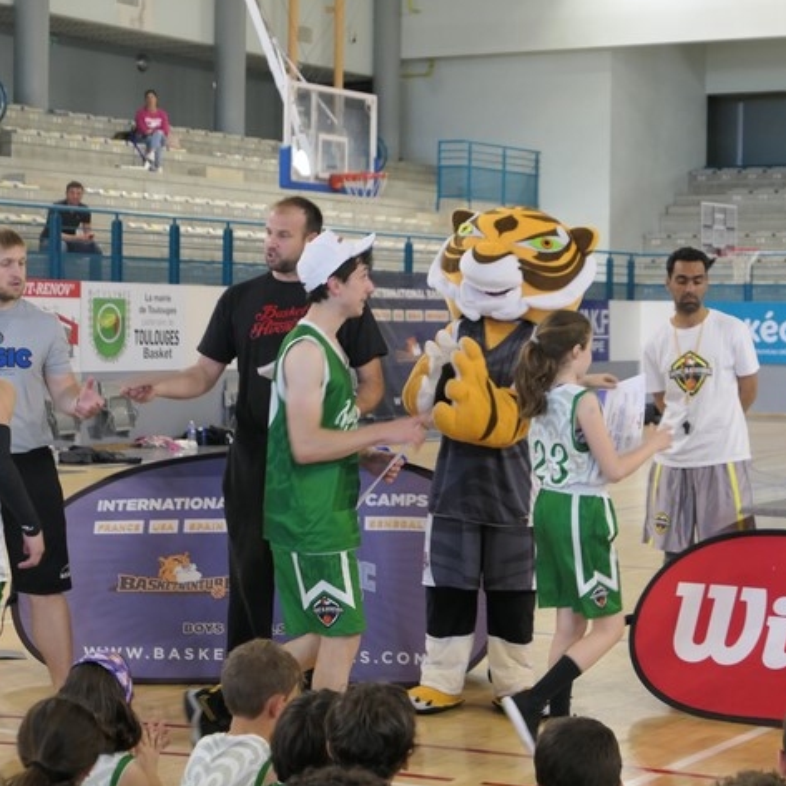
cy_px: 391
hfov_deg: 18.9
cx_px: 306
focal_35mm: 92
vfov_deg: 18.9
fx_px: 2363
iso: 1000
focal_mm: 25.9
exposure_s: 1/125
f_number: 2.8
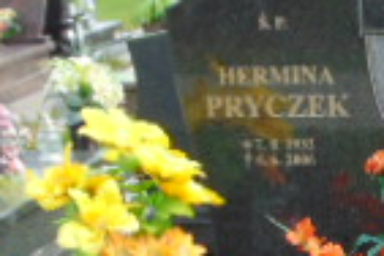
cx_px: 365
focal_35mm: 118
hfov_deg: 17.0
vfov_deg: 11.2
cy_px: 387
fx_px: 1259
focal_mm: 4.5
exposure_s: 1/320
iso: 80
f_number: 3
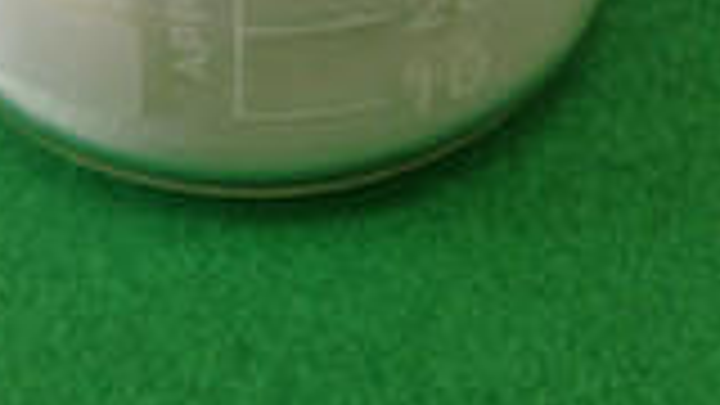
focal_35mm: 119
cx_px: 302
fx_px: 2272
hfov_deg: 18.0
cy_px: -425
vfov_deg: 9.5
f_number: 2.4
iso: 64
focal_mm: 4.28
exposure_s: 1/20
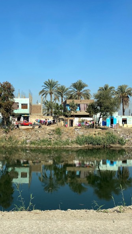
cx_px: 28
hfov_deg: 30.5
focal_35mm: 38
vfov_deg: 52.8
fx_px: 237
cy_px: 117
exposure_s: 1/2899
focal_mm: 4.25
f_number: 1.8
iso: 32
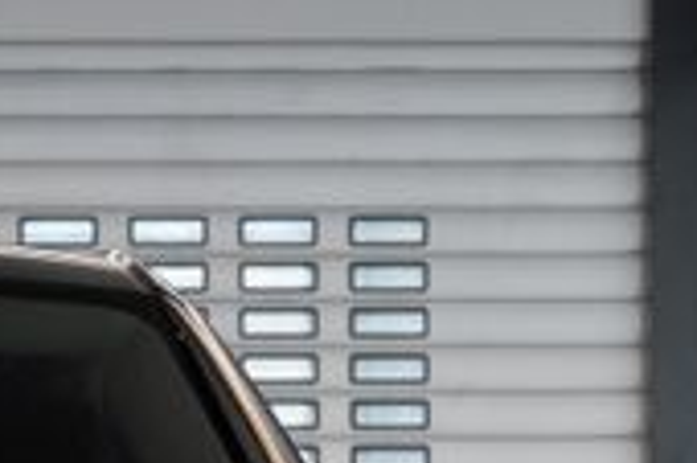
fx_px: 8085
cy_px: 1165
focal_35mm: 418
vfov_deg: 3.2
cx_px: -607
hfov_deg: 4.9
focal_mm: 60
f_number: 5.6
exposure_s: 1/50
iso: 1000
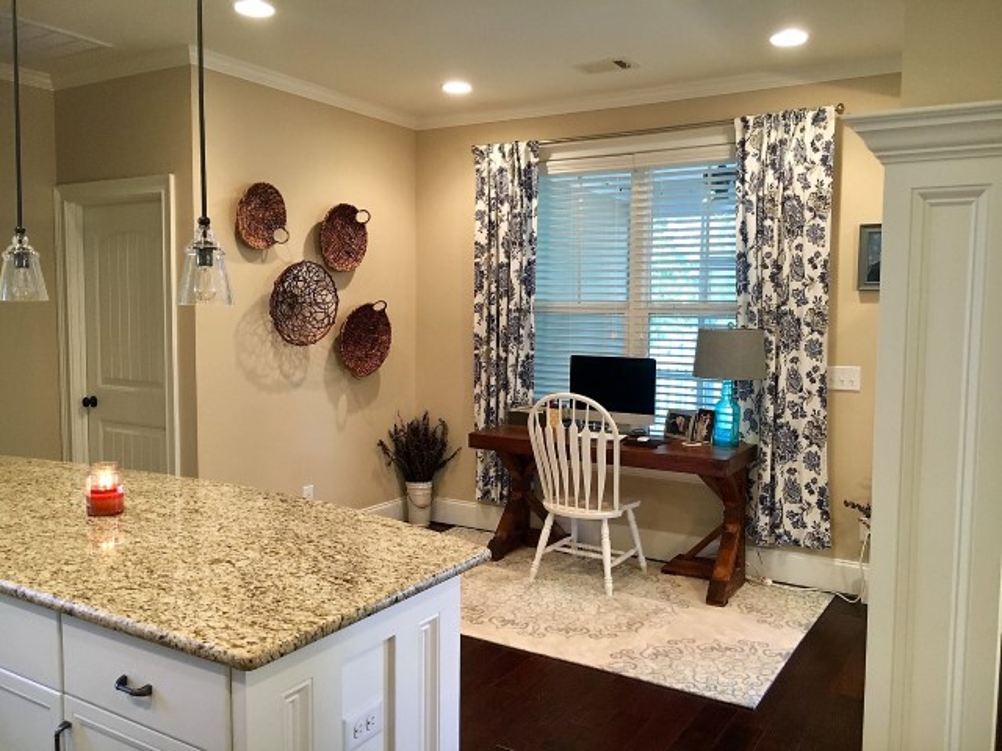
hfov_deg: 61.7
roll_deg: +0.5
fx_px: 839
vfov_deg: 48.2
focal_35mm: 29
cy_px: 376
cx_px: 501
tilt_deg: -4.5
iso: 160
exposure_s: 1/30
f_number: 2.2
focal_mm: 4.15
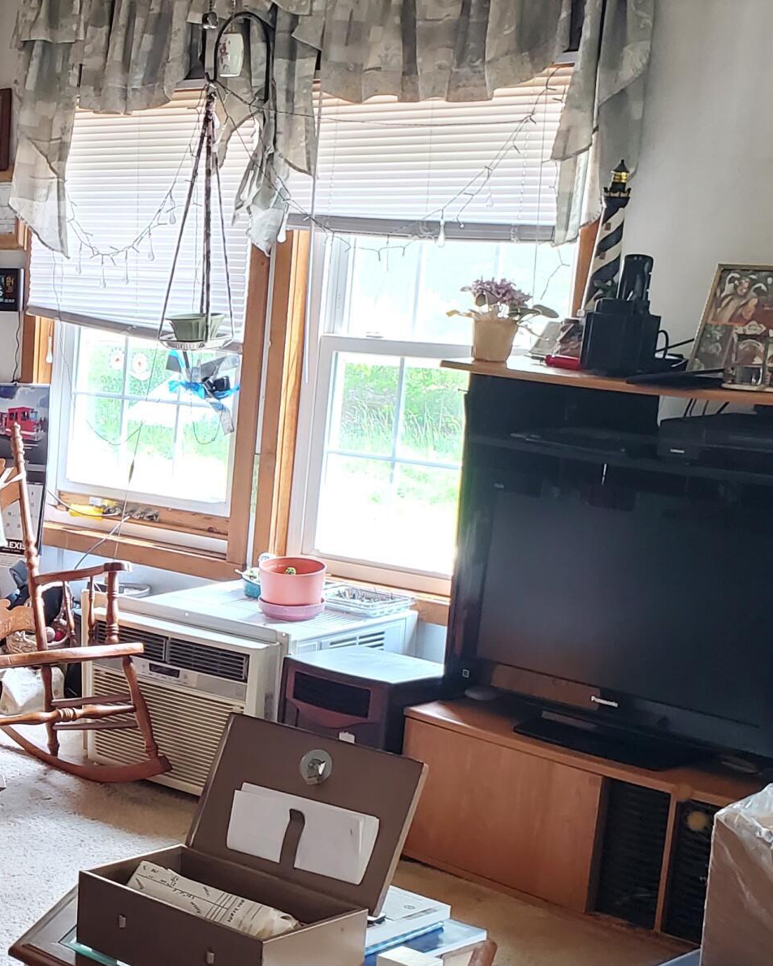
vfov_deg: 29.2
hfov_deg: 21.9
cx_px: -175
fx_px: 1830
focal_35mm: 64
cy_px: 691
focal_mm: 4.3
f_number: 2.4
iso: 200
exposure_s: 1/24
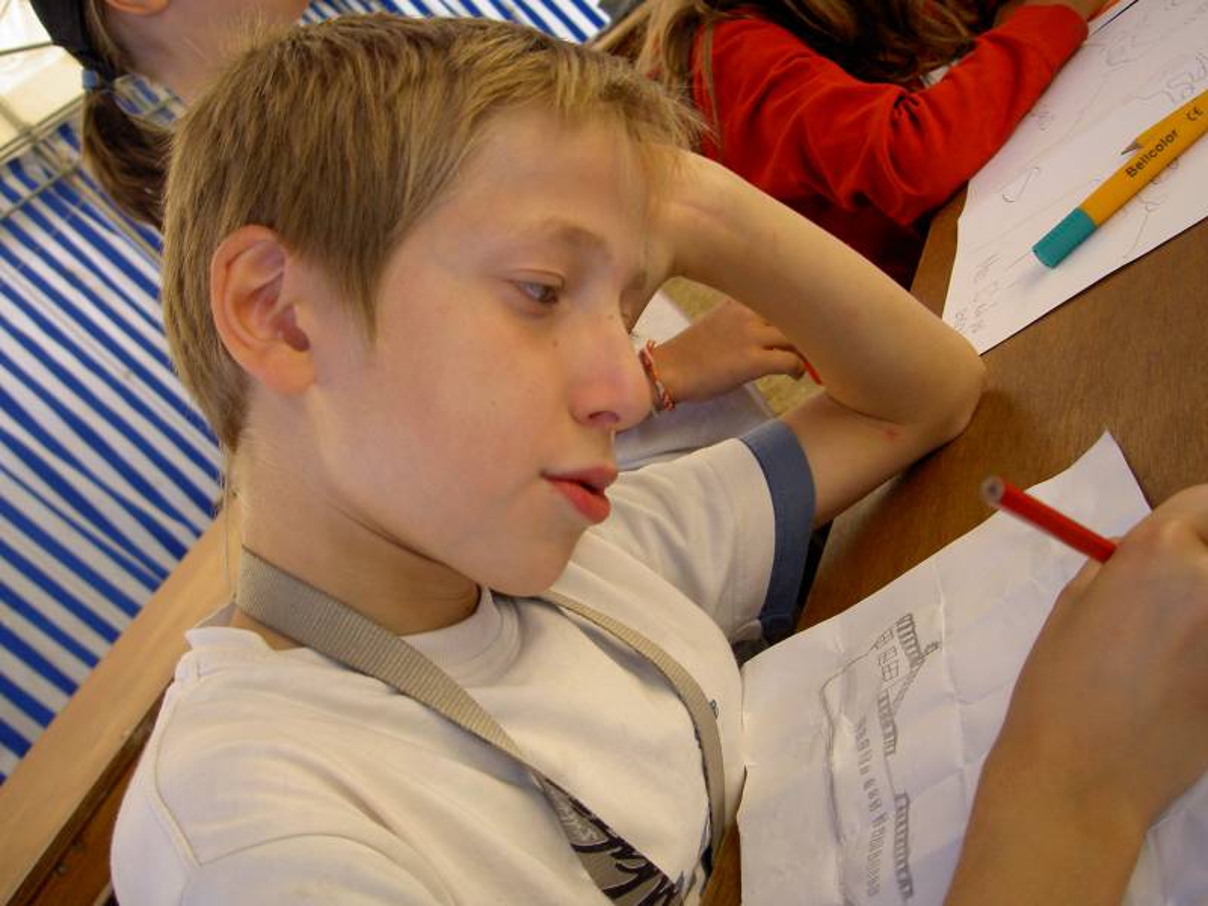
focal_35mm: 39
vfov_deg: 36.8
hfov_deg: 47.9
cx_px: 604
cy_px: 453
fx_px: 1361
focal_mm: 8
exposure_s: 1/60
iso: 100
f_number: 2.8
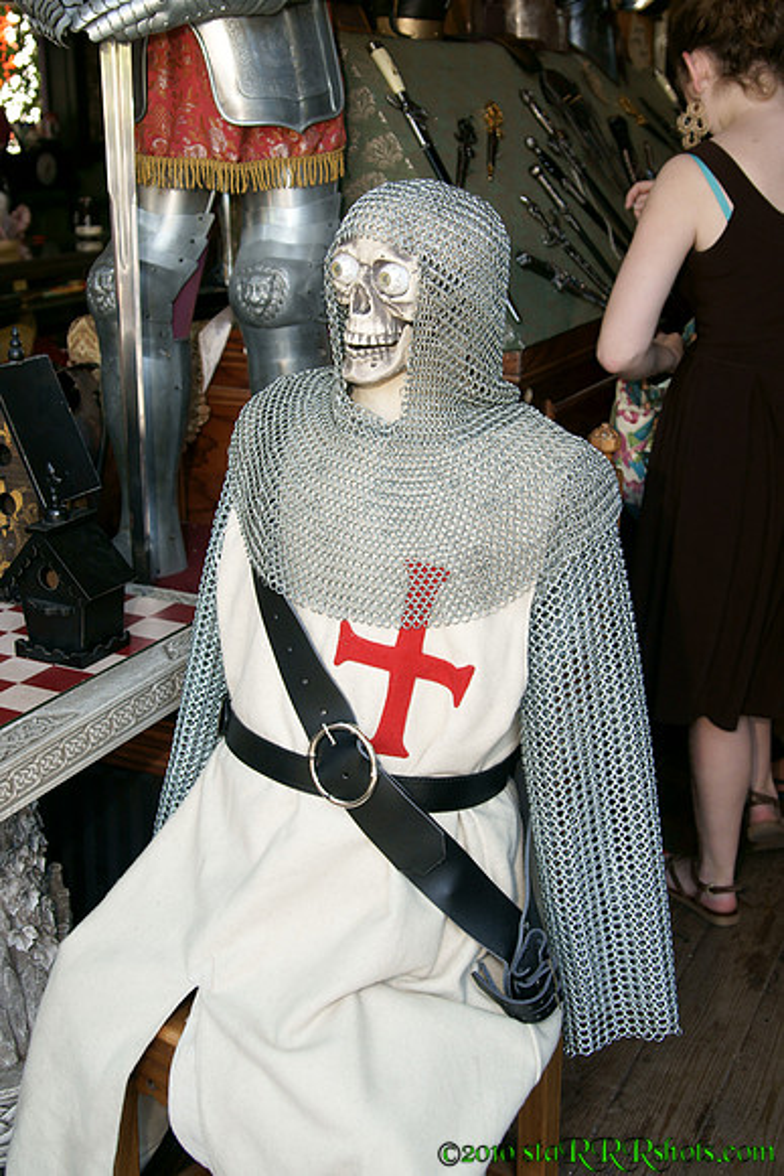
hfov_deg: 31.9
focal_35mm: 42
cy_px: 588
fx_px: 1371
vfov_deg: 46.4
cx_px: 392
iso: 100
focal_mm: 28
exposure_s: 1/160
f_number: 3.2
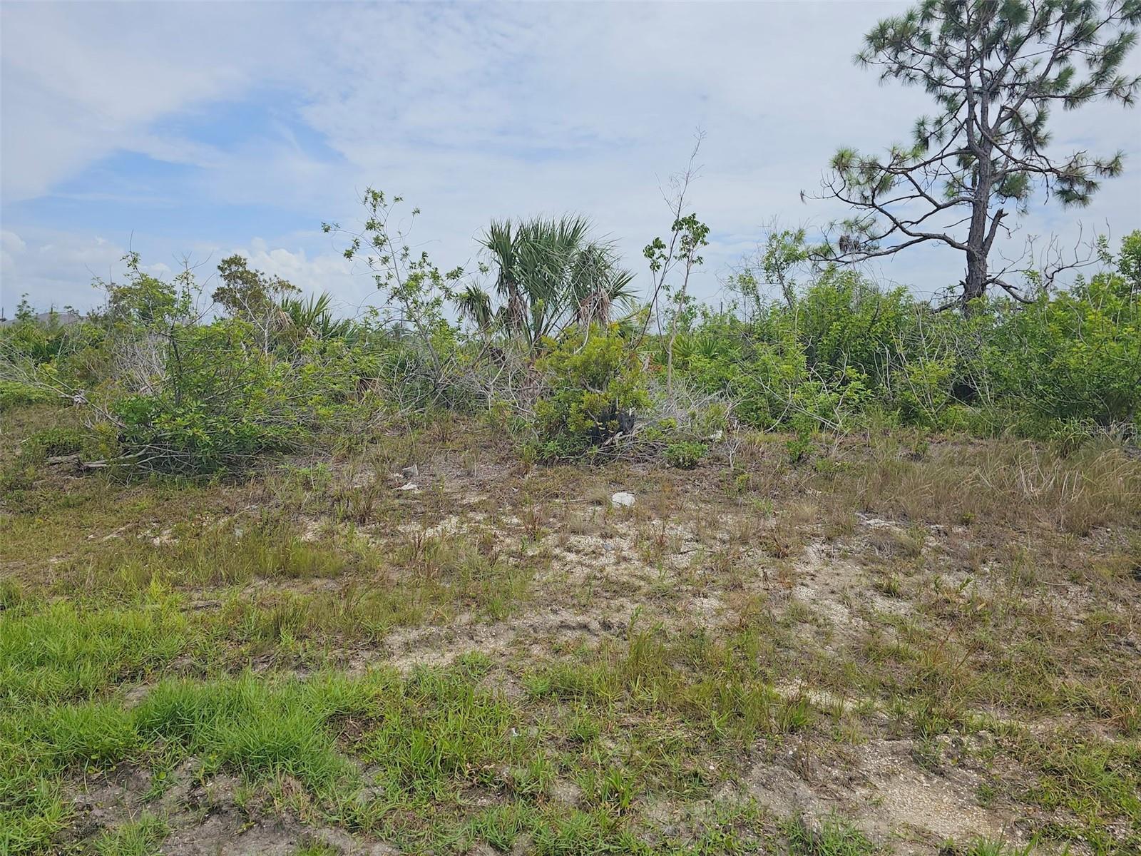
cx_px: 570
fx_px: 758
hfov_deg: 73.9
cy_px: 428
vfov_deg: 58.9
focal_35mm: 23
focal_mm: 6.3
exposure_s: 1/1576
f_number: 1.7
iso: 10
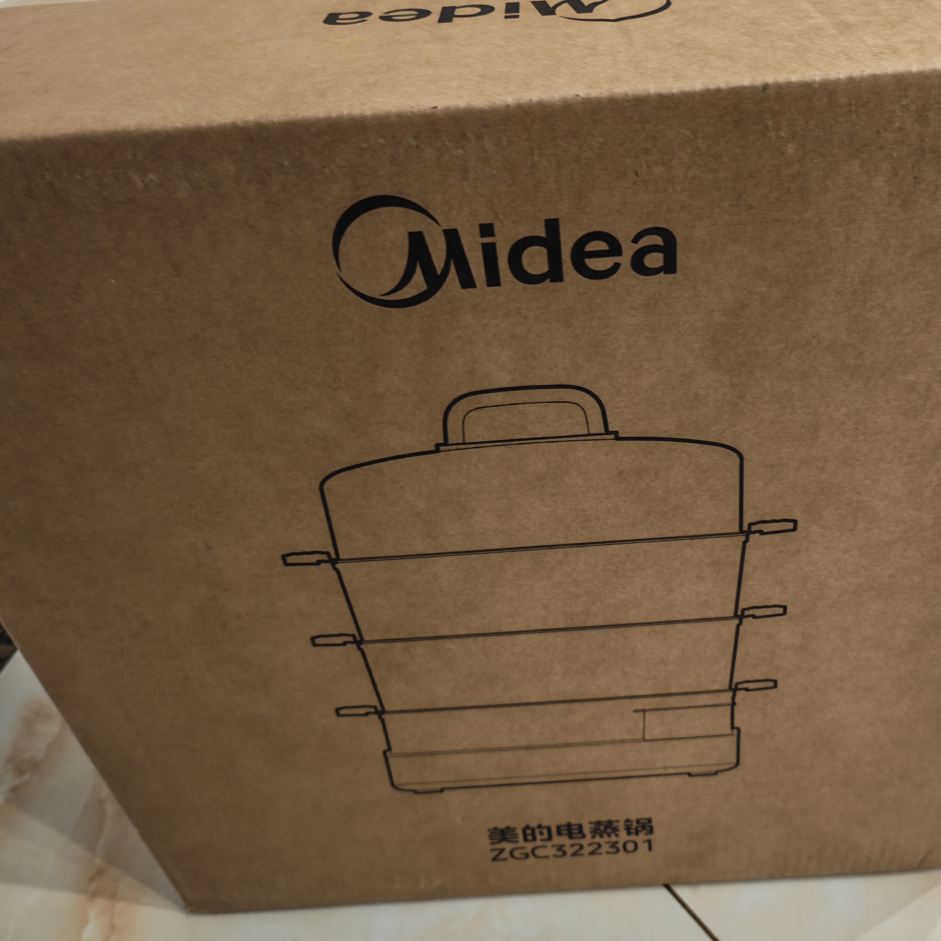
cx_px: 565
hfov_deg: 55.2
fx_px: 892
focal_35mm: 29
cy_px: 469
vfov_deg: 55.6
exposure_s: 1/25
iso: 800
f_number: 1.9
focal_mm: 5.52
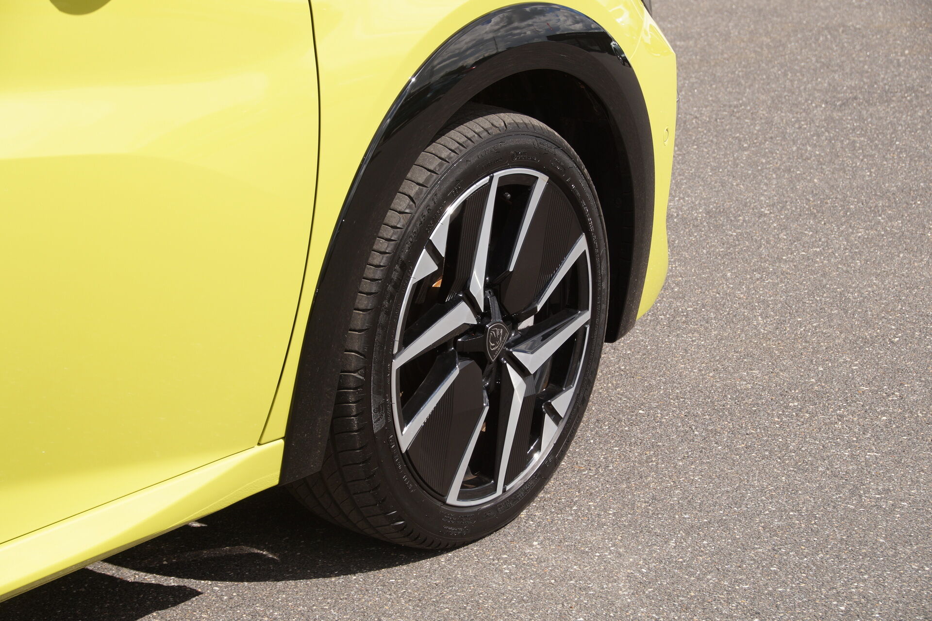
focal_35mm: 90
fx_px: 2329
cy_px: 310
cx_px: 466
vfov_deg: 15.2
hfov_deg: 22.6
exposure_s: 1/250
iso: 100
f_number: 8
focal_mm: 60
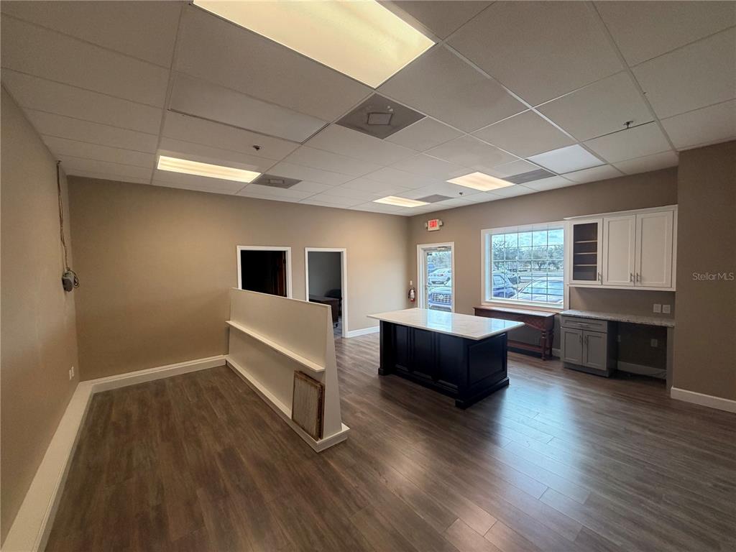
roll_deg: +1.8
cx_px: 368
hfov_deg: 102.1
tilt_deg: -3.3
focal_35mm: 14
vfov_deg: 85.7
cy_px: 276
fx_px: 298
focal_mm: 2.22
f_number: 2.2
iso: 200
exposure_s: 1/60
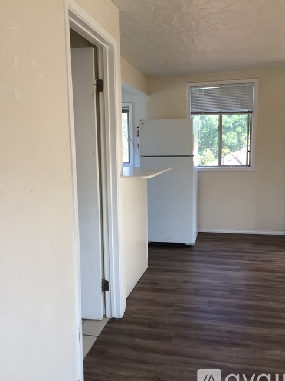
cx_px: 145
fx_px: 330
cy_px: 196
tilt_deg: -6.4
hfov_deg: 46.8
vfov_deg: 60.0
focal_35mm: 30
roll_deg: +0.3
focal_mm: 4.15
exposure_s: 1/120
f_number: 2.2
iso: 40
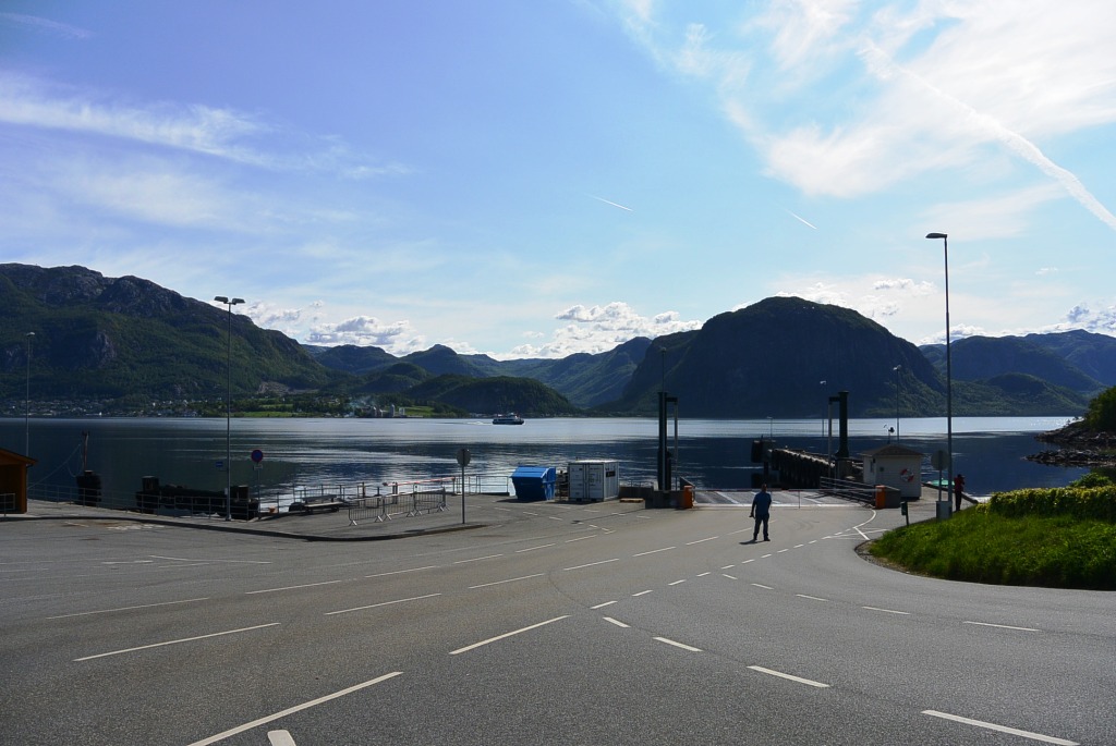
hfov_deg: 63.6
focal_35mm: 29
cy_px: 373
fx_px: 900
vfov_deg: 45.1
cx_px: 558
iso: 100
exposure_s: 1/1250
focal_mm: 11
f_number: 5
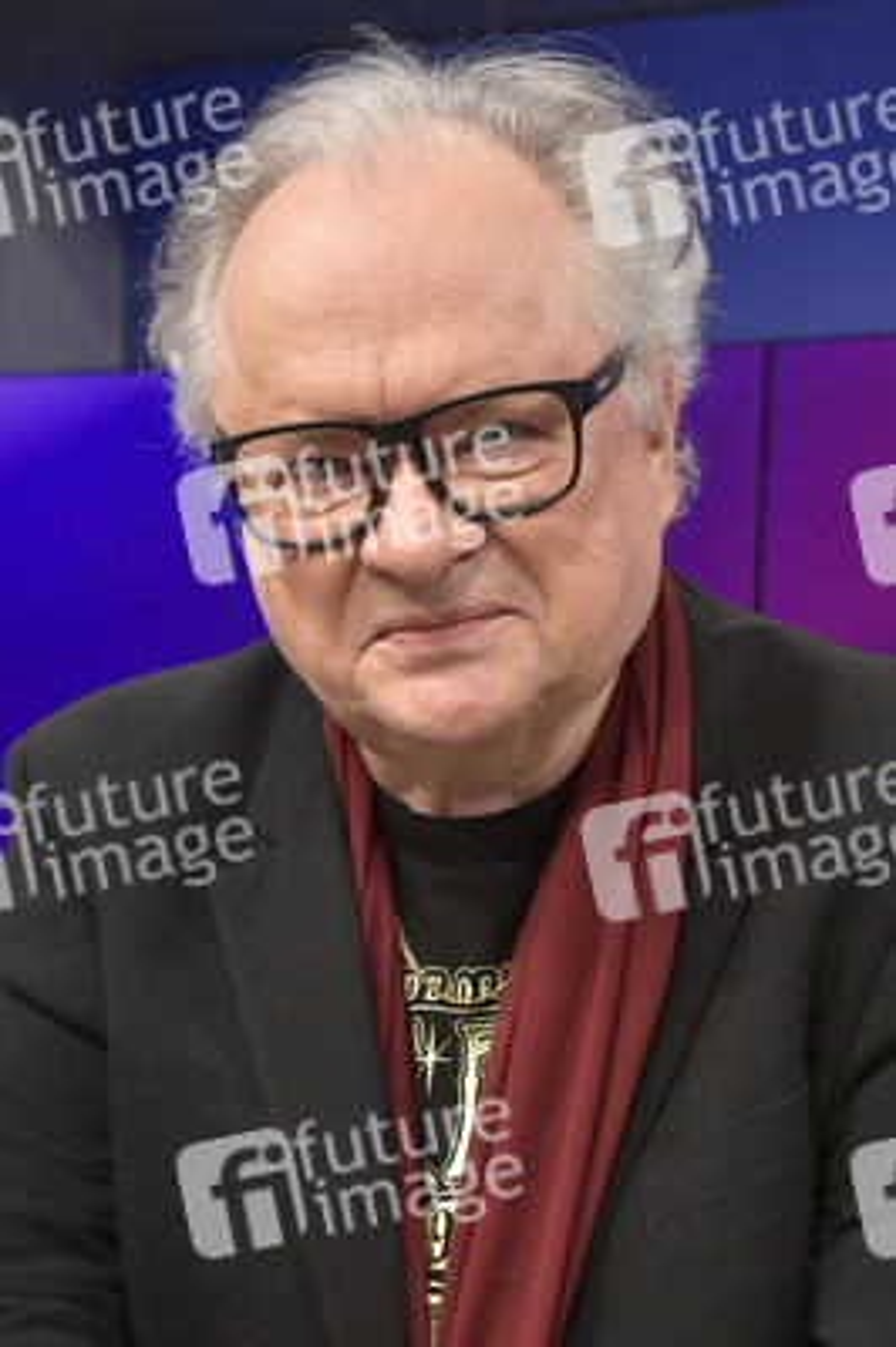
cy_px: 674
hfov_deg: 28.0
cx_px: 448
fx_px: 1795
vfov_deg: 41.1
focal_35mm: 48
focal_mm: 48
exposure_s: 1/200
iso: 2500
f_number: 6.3
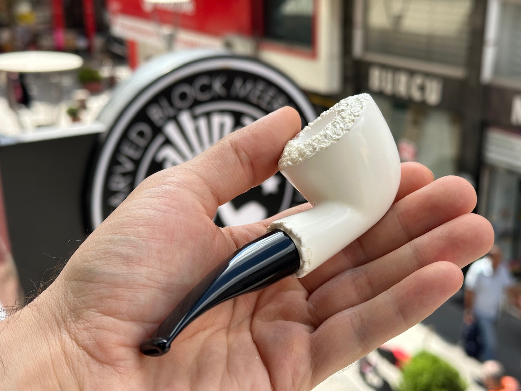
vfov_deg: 30.3
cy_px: 196
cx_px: 260
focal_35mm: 48
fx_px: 722
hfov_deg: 39.7
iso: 64
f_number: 1.78
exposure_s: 1/1133
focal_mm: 6.86
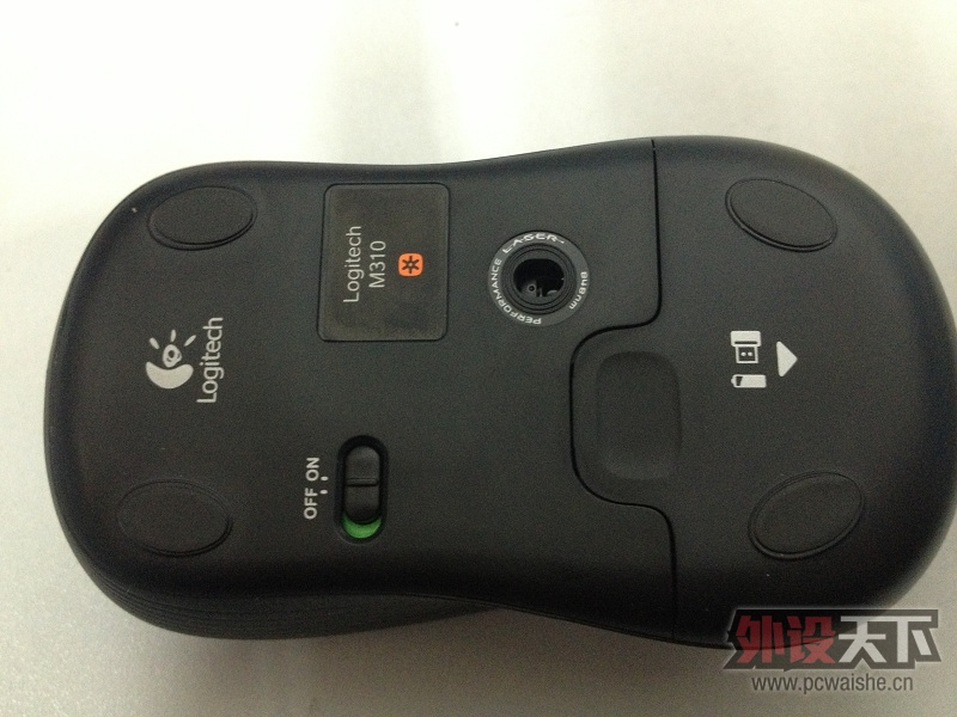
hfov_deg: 52.6
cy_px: 358
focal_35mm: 35
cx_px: 478
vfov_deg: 40.7
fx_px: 968
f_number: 2.4
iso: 400
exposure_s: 1/15
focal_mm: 4.28
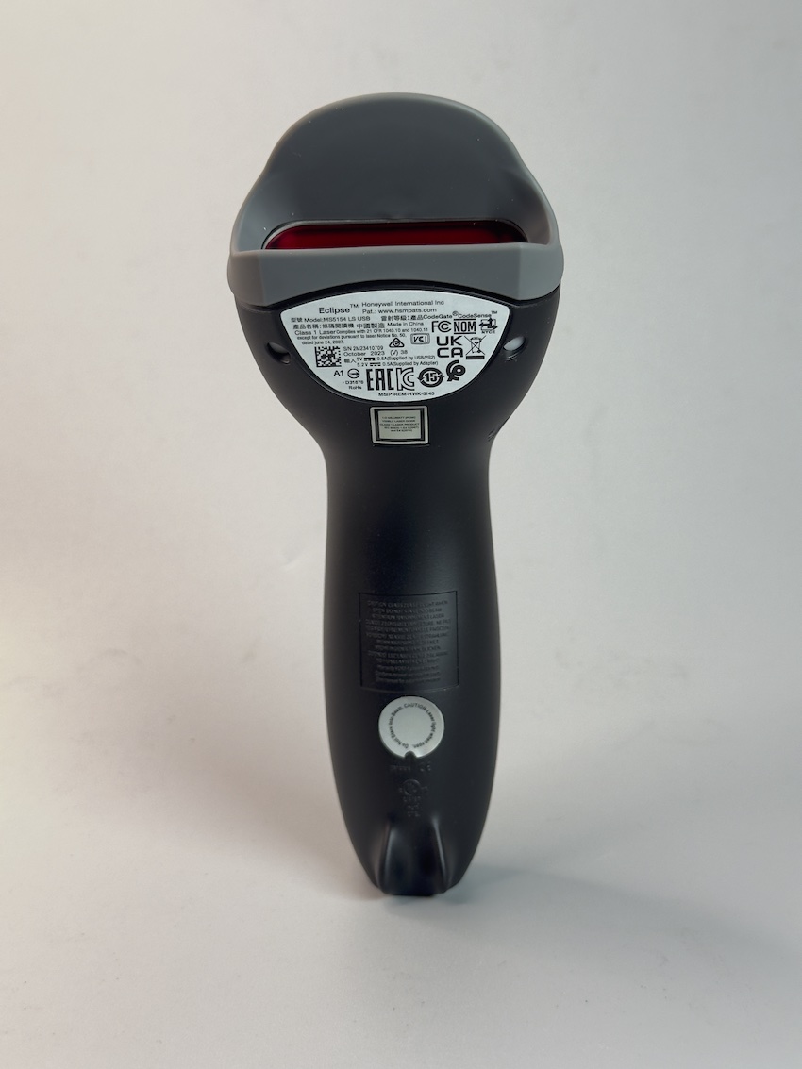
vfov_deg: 39.7
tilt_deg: -12.0
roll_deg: +1.1
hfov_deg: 30.3
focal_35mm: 48
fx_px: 1483
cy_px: 534
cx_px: 401
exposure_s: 1/276
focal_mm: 6.86
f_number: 1.78
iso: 64
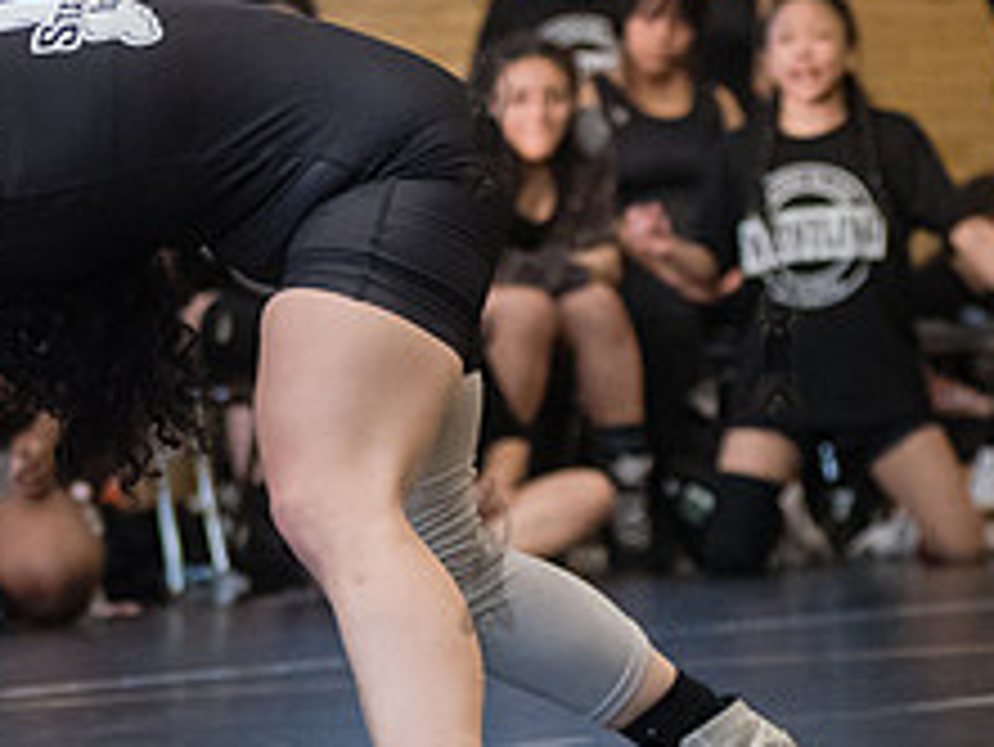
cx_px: -209
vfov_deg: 5.6
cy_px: 217
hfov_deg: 7.4
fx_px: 7585
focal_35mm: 264
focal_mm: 92
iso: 5000
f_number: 3.5
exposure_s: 1/400
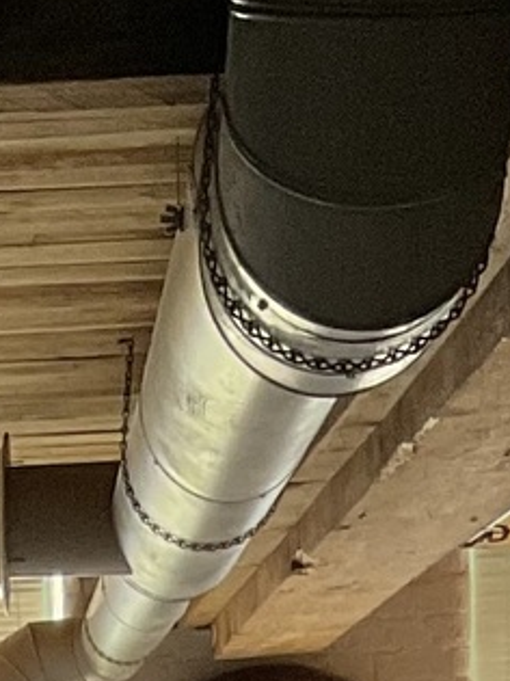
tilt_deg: -16.1
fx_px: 4167
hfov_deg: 7.0
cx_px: 76
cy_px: 2060
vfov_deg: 8.0
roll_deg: +2.4
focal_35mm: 212
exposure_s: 1/122
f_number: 1.8
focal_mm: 3
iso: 64
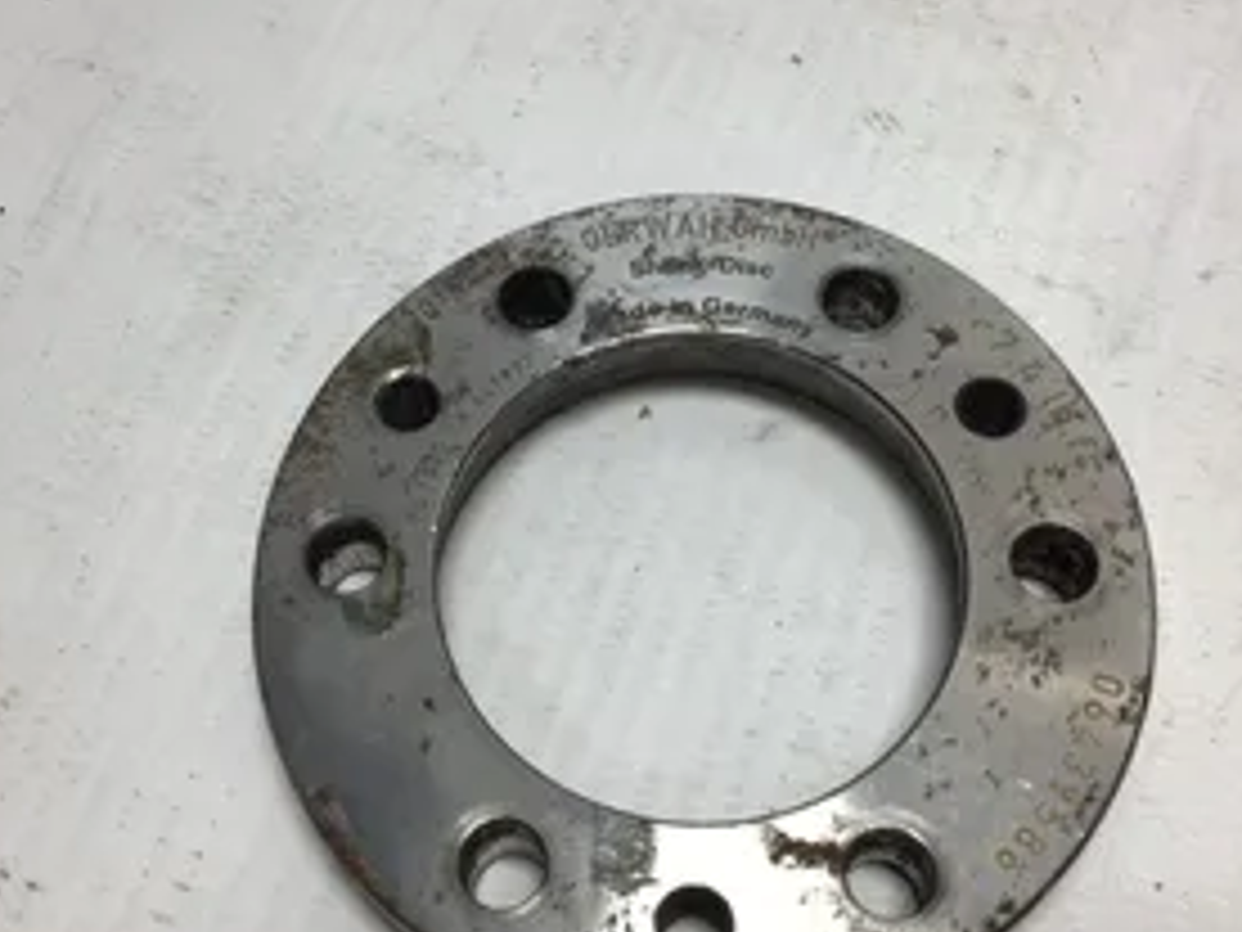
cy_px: 450
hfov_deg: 42.1
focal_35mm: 45
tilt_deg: -63.5
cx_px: 616
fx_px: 1615
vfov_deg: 32.2
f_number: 2.4
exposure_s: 1/177
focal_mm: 3.3
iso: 25
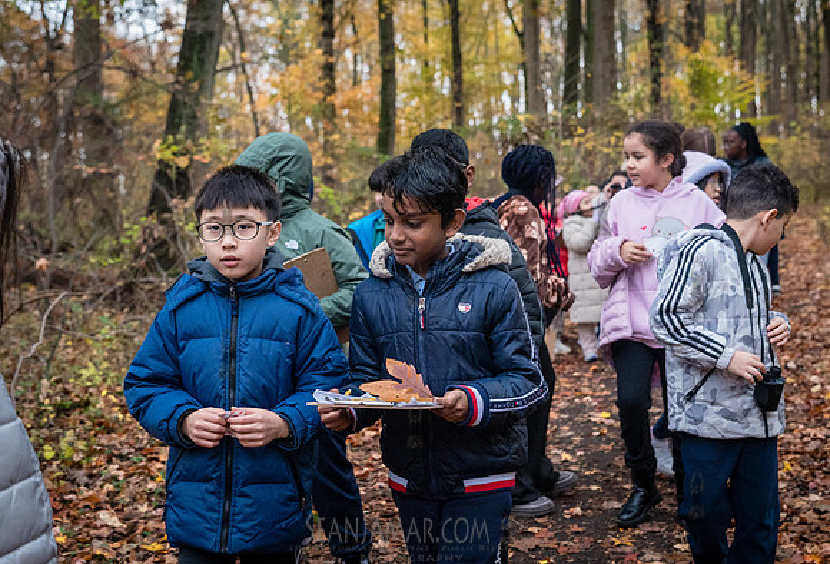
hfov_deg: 41.4
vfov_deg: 28.8
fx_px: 1097
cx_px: 449
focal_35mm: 47
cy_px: 265
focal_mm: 35
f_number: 3.5
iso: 5000
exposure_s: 1/250
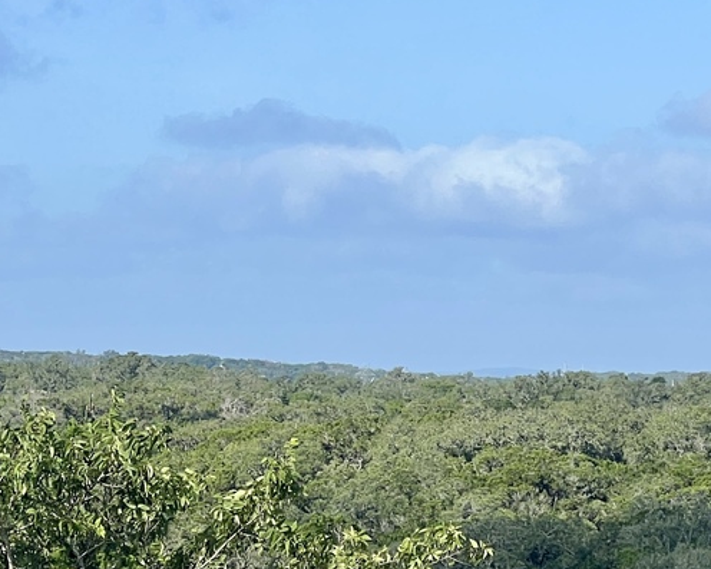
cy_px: 502
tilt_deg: -1.8
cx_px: 281
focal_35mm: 218
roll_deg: -1.5
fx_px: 4588
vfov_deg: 7.1
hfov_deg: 8.9
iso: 32
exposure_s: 1/752
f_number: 2.8
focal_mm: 9
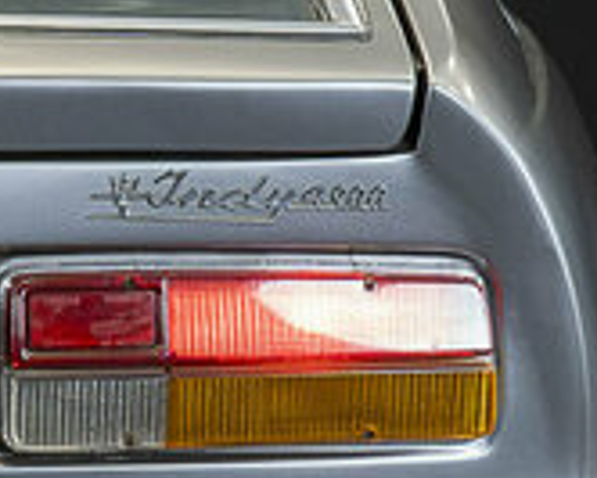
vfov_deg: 5.1
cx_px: -428
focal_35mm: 305
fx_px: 5392
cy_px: 345
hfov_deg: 6.2
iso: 250
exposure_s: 1
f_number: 11
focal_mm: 45
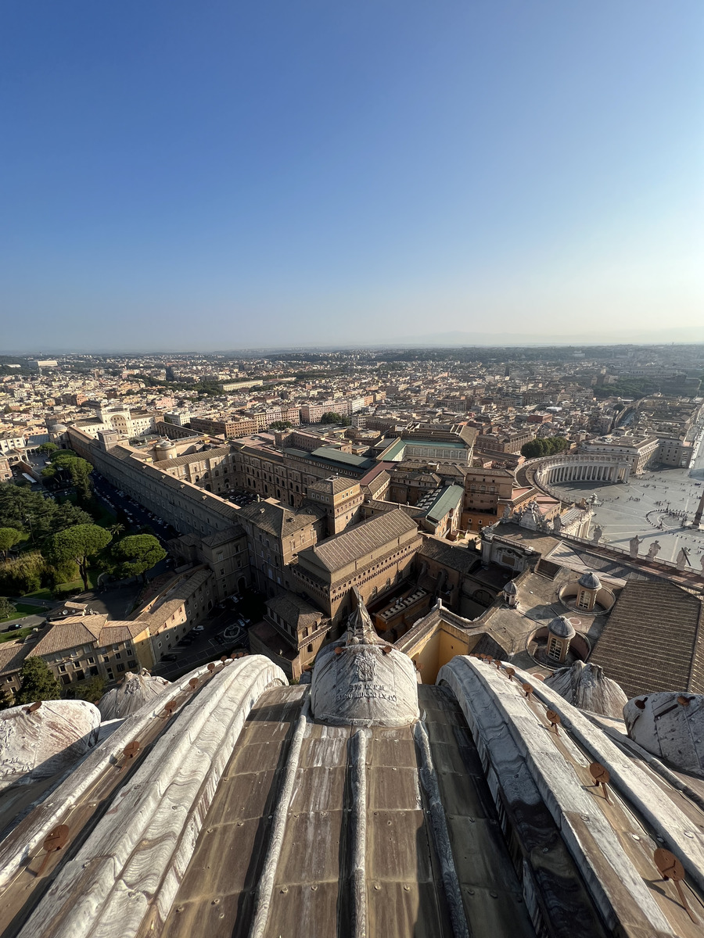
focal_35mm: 13
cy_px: 469
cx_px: 352
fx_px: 353
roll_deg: +1.3
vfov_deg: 106.2
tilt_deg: -17.9
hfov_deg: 89.9
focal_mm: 1.57
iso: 32
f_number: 1.8
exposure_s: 1/1449
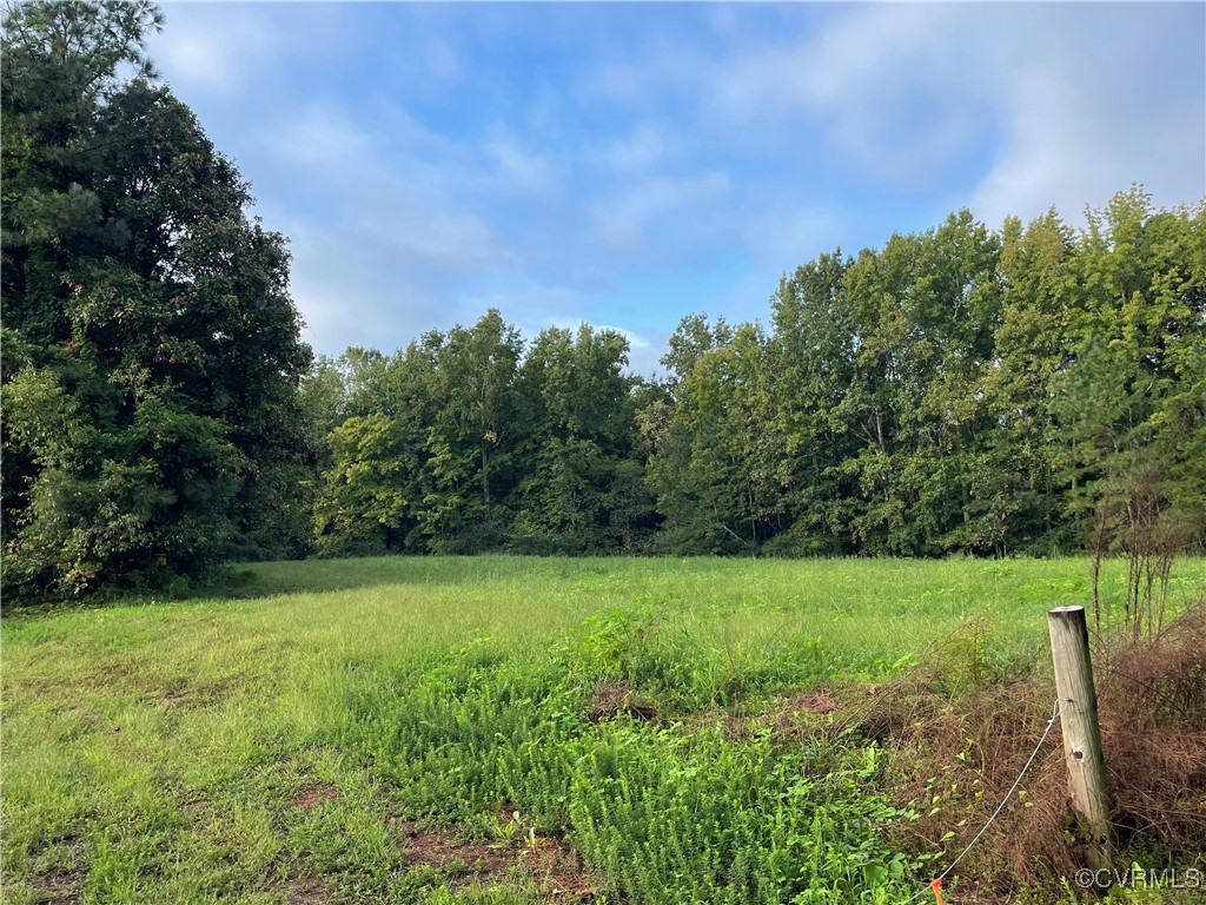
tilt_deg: +4.6
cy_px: 452
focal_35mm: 26
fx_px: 906
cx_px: 603
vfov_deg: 53.1
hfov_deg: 67.3
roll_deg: +1.3
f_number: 1.6
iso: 32
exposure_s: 1/1233
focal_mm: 4.2
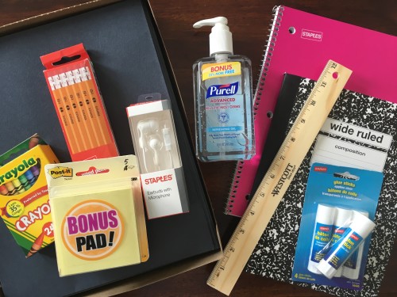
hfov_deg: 61.7
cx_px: 198
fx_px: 333
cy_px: 148
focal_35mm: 29
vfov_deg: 48.2
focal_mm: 4.15
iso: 25
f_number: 2.2
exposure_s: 1/30
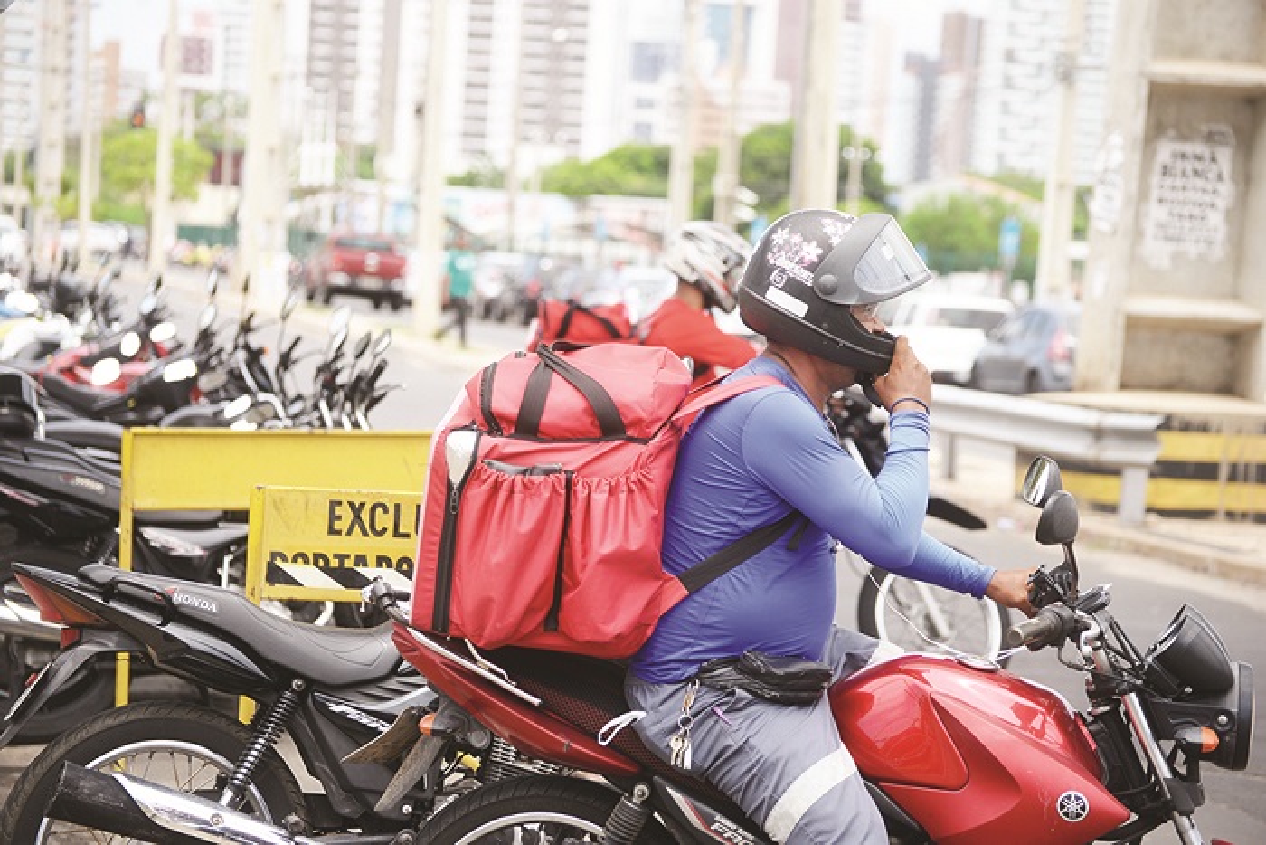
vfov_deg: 12.2
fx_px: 3939
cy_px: 422
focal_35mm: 112
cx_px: 633
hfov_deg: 18.3
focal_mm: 112
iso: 125
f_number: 5
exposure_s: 1/640
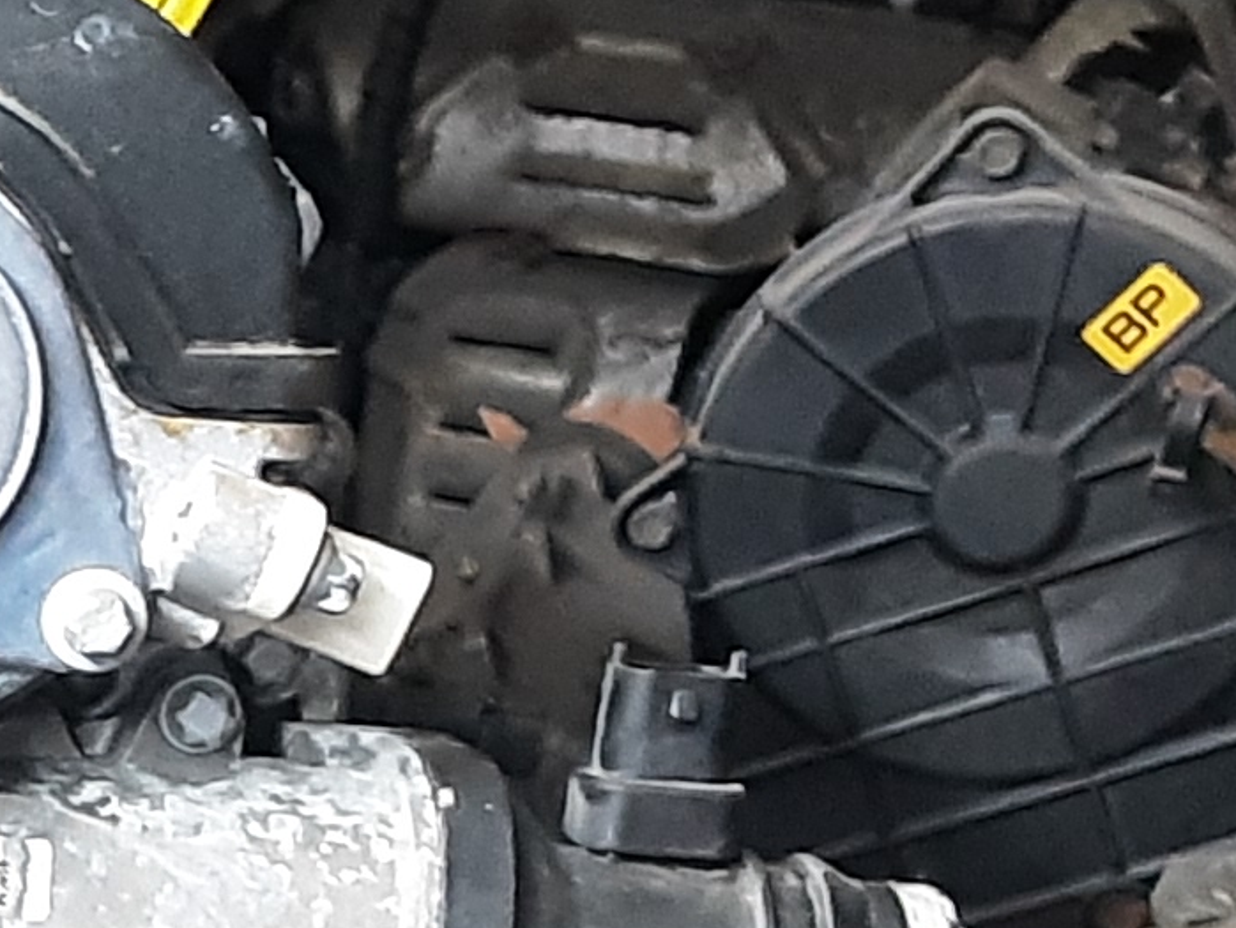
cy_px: 1276
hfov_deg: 14.2
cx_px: -843
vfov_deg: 11.4
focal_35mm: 126
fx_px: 4501
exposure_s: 1/25
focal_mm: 2.91
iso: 250
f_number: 1.9
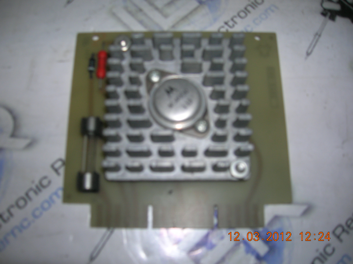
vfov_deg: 41.7
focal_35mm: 34
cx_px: 176
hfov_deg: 54.0
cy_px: 132
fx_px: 346
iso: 50
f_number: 2.9
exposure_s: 1/60.1
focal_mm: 5.7
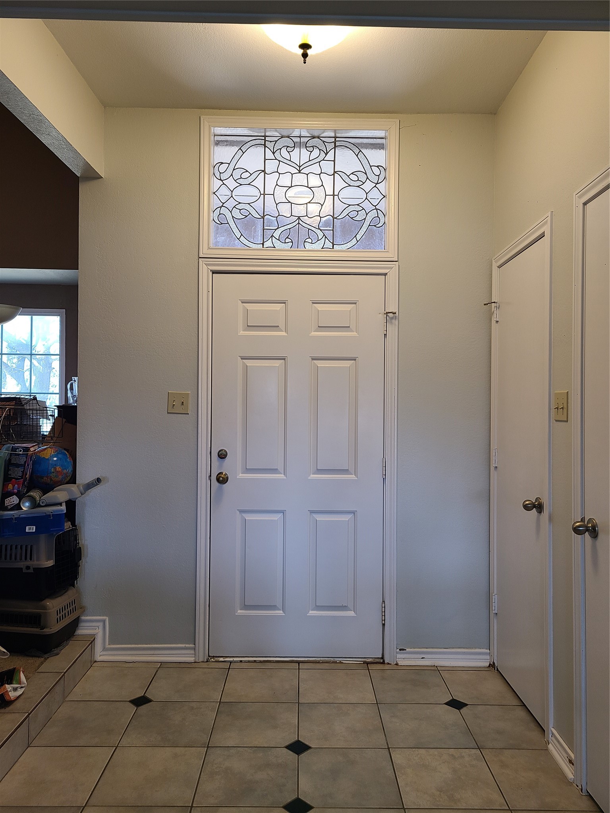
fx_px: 611
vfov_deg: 67.3
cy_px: 406
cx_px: 305
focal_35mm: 26
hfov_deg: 53.1
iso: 50
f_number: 1.8
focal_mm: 5.4
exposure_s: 1/60
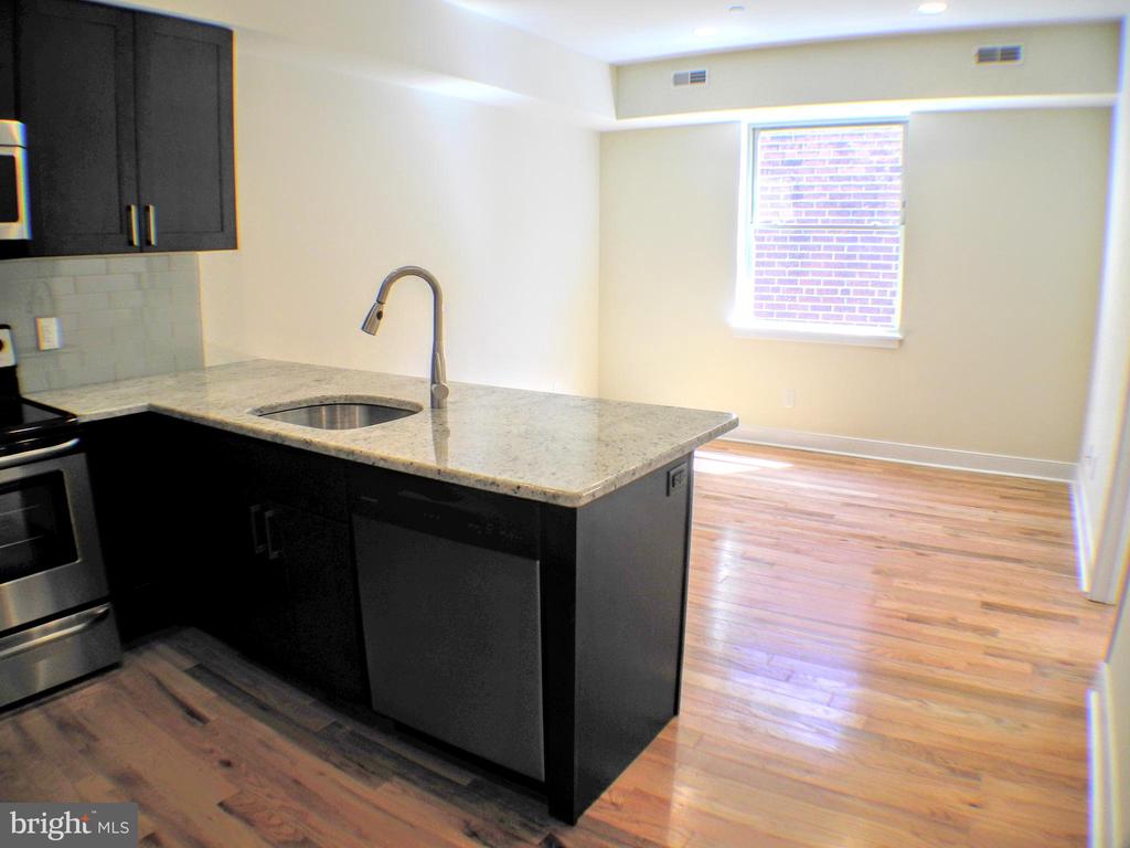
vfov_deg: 63.4
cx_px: 565
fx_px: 686
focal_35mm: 21
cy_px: 424
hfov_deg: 79.0
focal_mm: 4.5
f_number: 2.8
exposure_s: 1/62.2
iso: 100
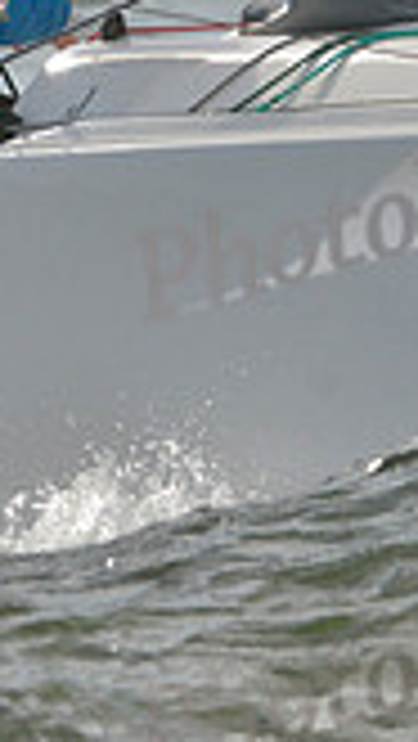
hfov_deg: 1.7
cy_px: 34
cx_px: -94
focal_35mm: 735
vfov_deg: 2.9
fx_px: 14461
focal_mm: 200
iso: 400
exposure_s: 1/2000
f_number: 7.1
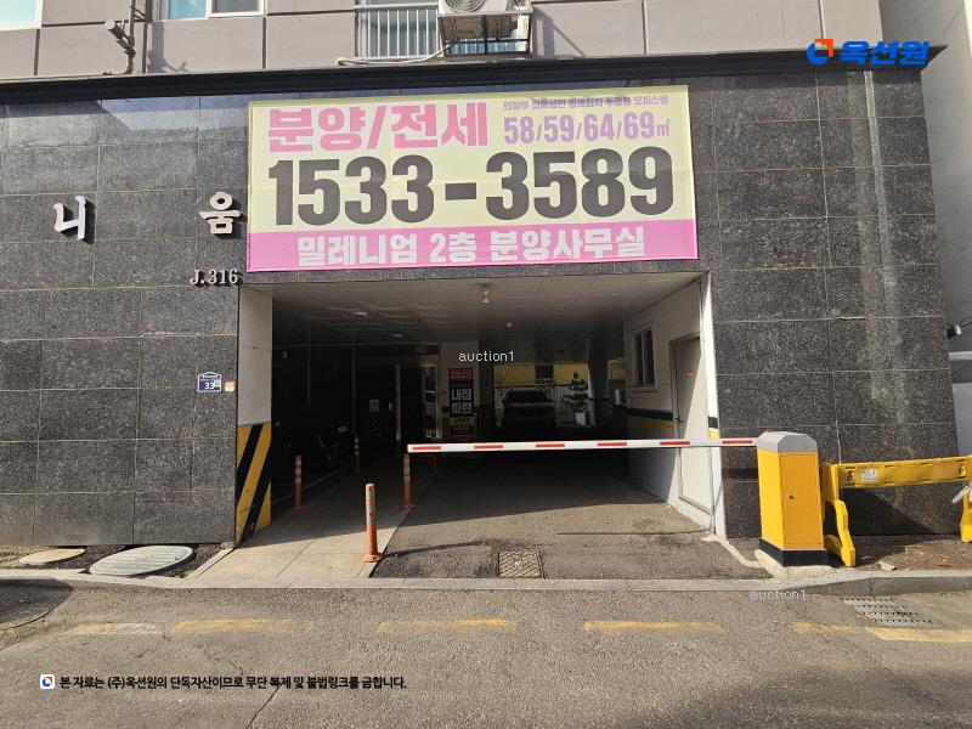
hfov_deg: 106.2
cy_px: 364
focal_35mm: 13
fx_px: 365
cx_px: 486
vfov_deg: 89.9
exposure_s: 1/814
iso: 64
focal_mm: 2.2
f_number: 2.2
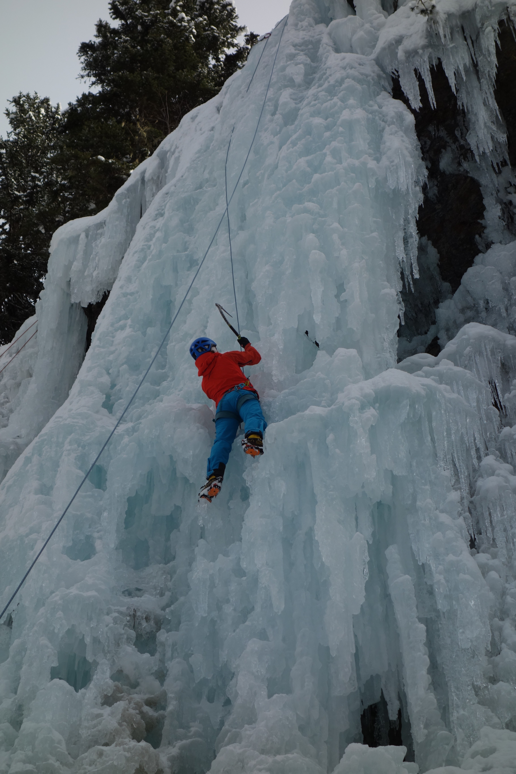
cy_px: 387
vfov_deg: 20.4
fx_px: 2150
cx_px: 258
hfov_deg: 13.7
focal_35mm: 100
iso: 125
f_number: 5.6
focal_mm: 37.1
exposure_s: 1/500
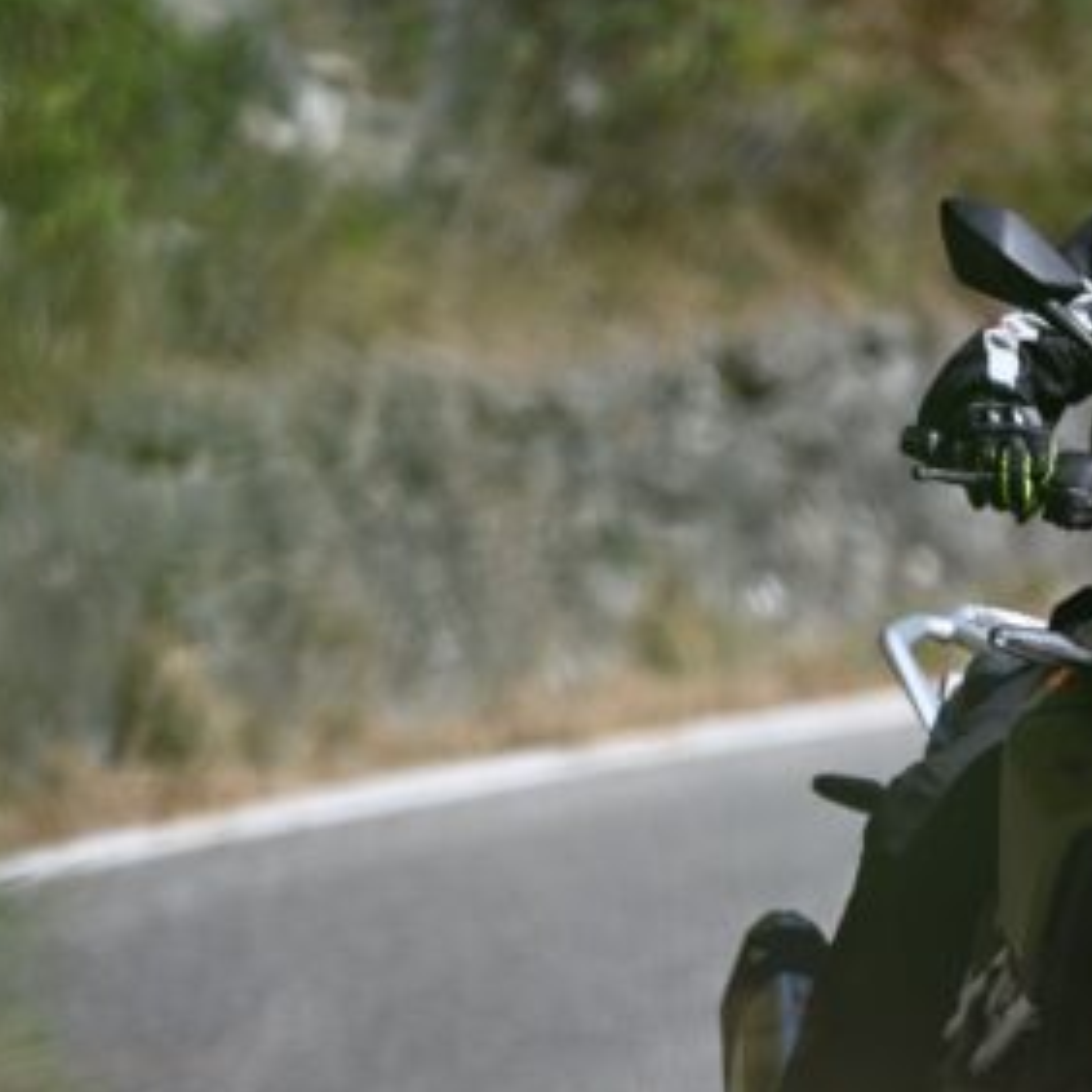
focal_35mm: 463
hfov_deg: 3.8
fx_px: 16525
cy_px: 829
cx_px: 782
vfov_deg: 3.8
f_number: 2.8
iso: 100
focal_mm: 200
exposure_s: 1/2000
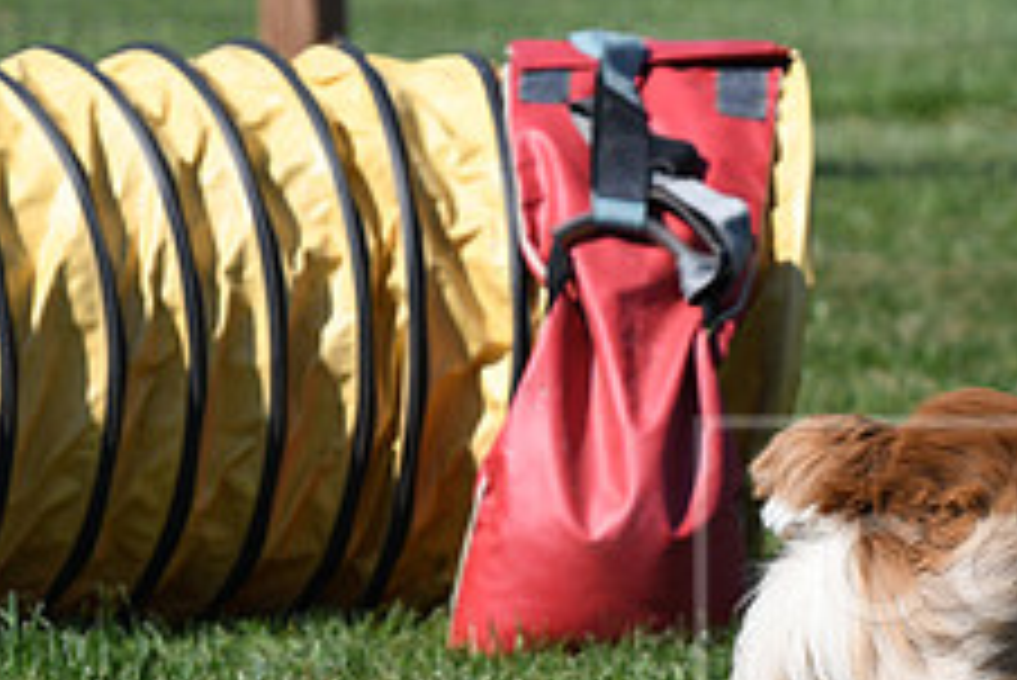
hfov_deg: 3.2
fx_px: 18458
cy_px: 565
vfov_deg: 2.1
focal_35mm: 653
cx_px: 1278
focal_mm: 170
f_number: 4
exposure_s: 1/2000
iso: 200
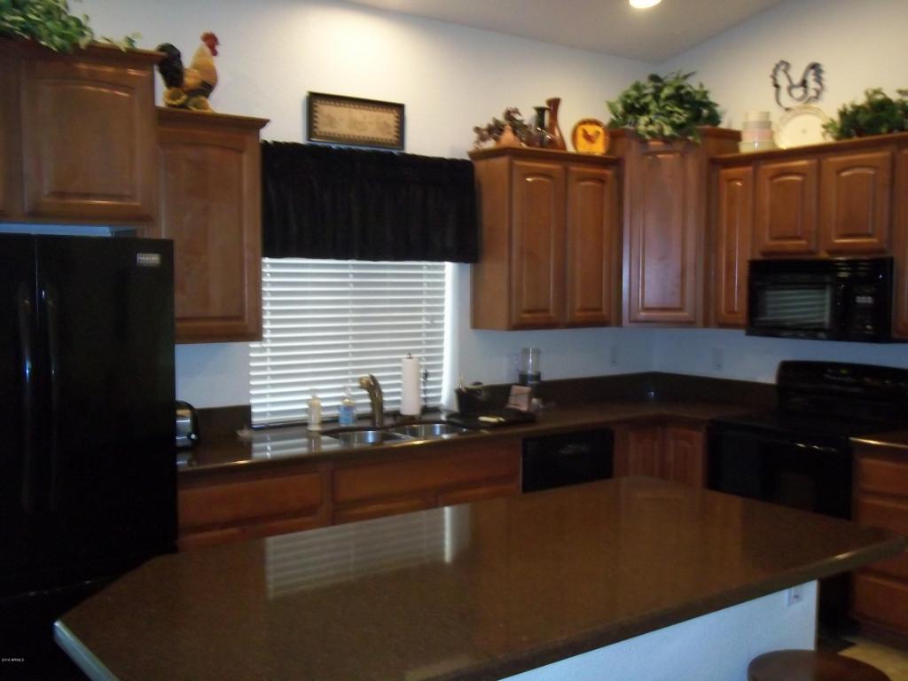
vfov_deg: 39.7
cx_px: 454
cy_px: 340
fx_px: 944
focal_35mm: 36
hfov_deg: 51.4
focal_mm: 6.5
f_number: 3.1
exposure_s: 1/30
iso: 320
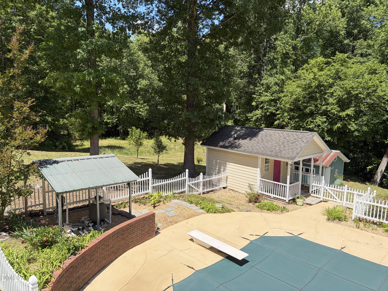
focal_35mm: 26
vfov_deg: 53.1
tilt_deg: -7.8
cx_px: 194
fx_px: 291
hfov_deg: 67.3
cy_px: 146
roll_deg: +0.1
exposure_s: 1/2538
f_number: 1.6
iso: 50
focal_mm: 5.96
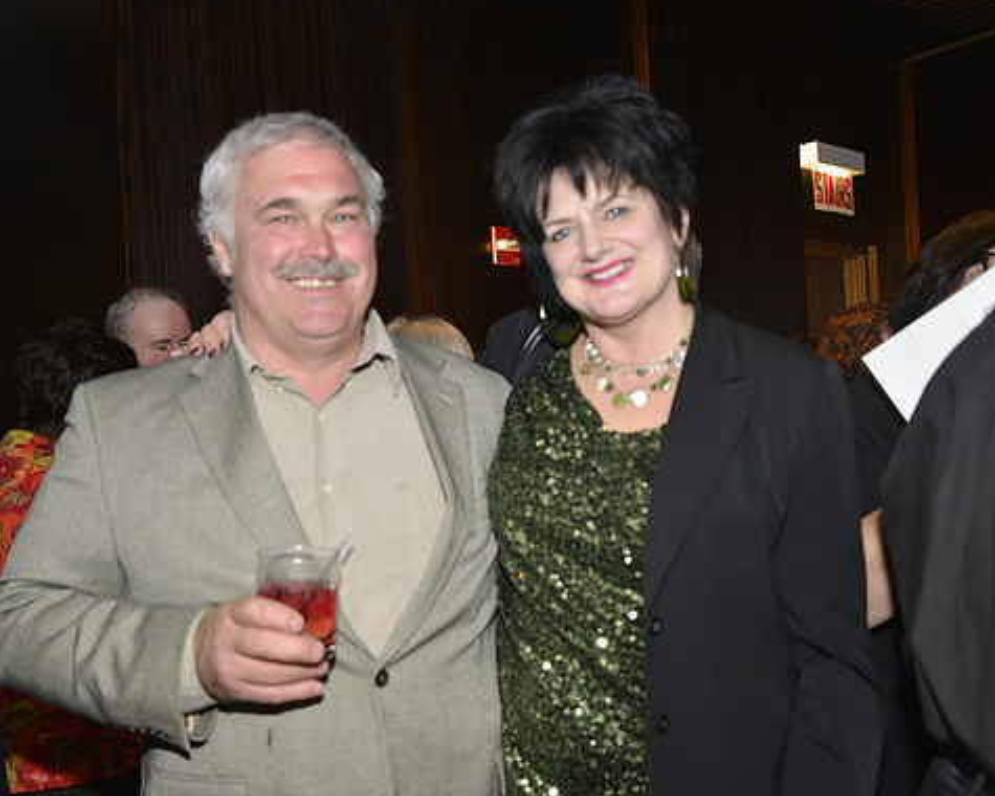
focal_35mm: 39
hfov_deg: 46.8
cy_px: 397
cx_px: 473
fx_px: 1148
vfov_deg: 38.2
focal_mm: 34
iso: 800
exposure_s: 1/60
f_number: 4
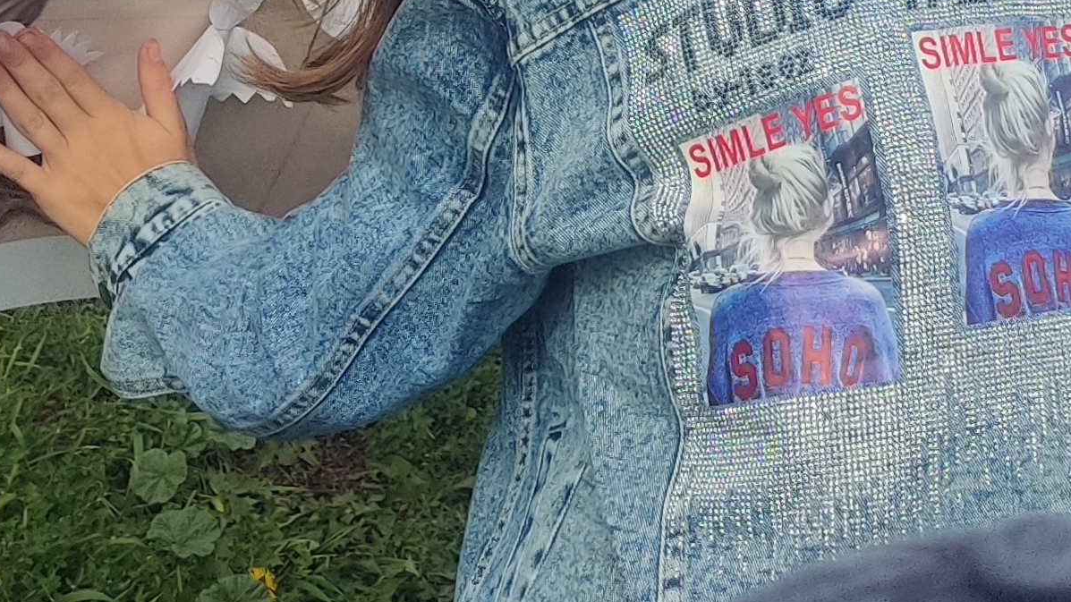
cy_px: -699
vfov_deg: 11.6
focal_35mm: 91
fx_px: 2584
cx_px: 1179
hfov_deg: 22.1
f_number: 1.79
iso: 50
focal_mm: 4.71
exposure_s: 1/1213
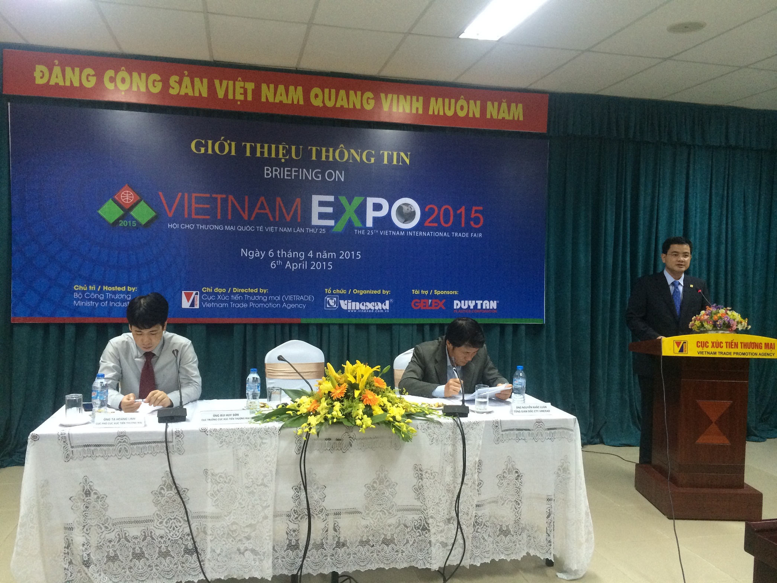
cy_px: 292
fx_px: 673
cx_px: 388
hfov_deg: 60.0
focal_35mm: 30
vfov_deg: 46.8
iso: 250
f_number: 2.2
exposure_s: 1/30
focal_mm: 4.12
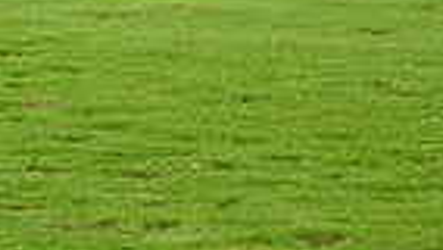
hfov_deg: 4.1
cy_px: -292
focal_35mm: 522
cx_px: -371
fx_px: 6134
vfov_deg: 2.3
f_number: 4.5
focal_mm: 122
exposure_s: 1/500
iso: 1250
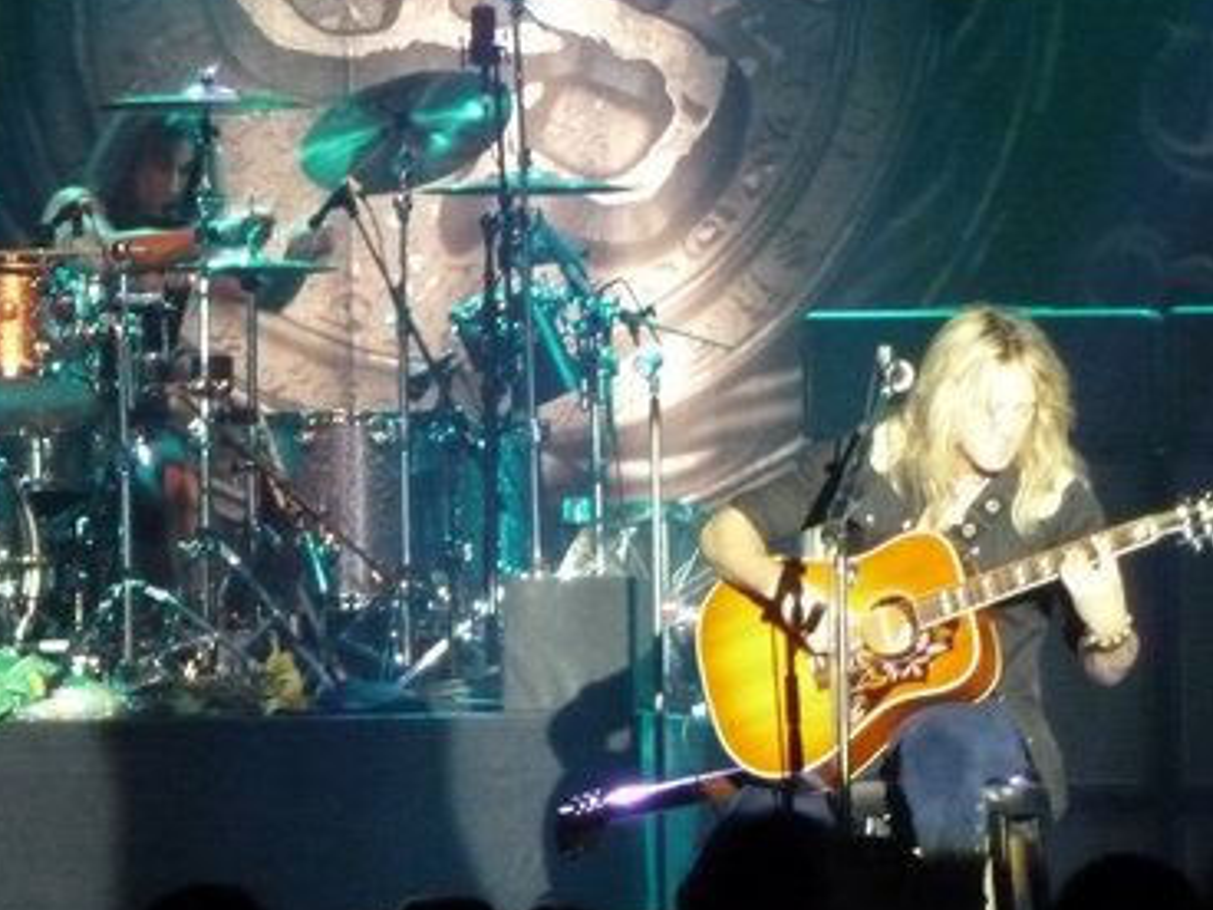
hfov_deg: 6.2
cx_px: 234
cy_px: 183
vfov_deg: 4.6
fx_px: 11213
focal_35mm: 320
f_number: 5.4
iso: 800
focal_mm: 30.1
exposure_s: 1/10
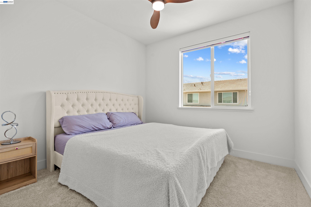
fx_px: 138
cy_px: 104
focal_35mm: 16
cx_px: 156
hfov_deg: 96.7
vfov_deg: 73.7
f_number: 8
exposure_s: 1/5
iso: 100
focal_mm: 16
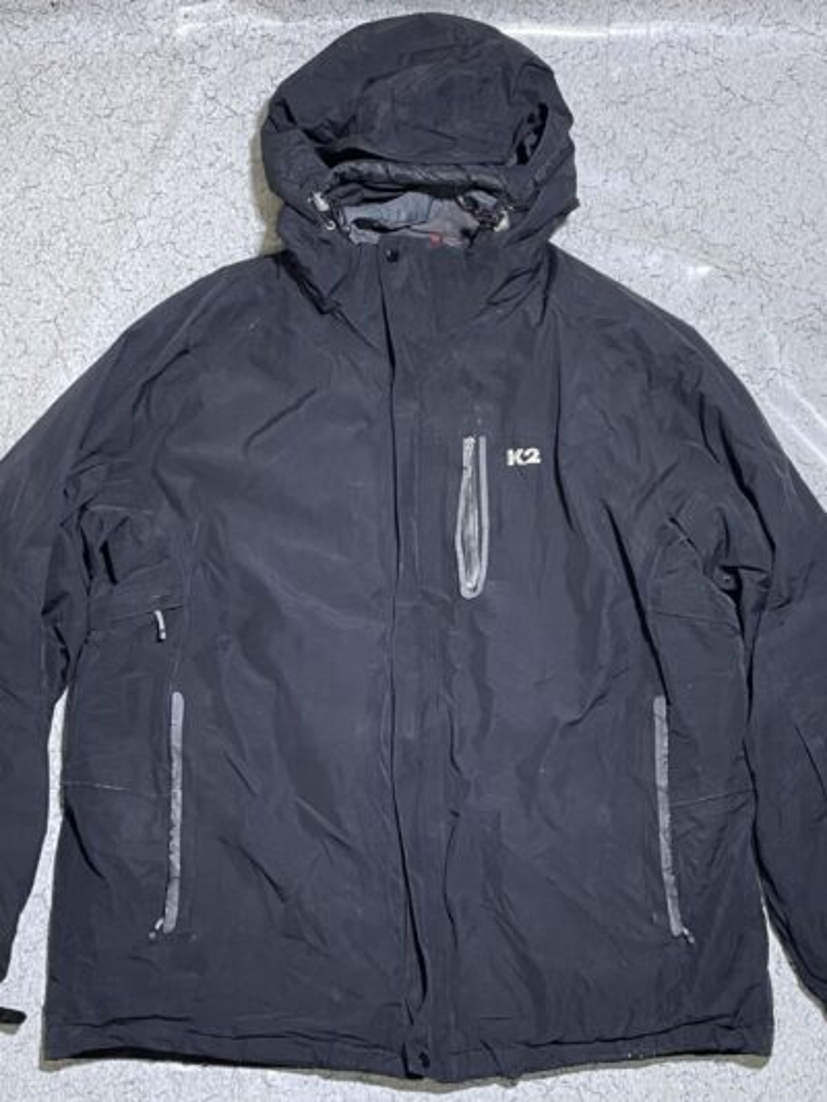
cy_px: 551
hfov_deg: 53.1
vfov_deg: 67.3
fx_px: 828
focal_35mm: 26
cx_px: 414
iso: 125
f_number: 1.6
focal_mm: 4.2
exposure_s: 1/50
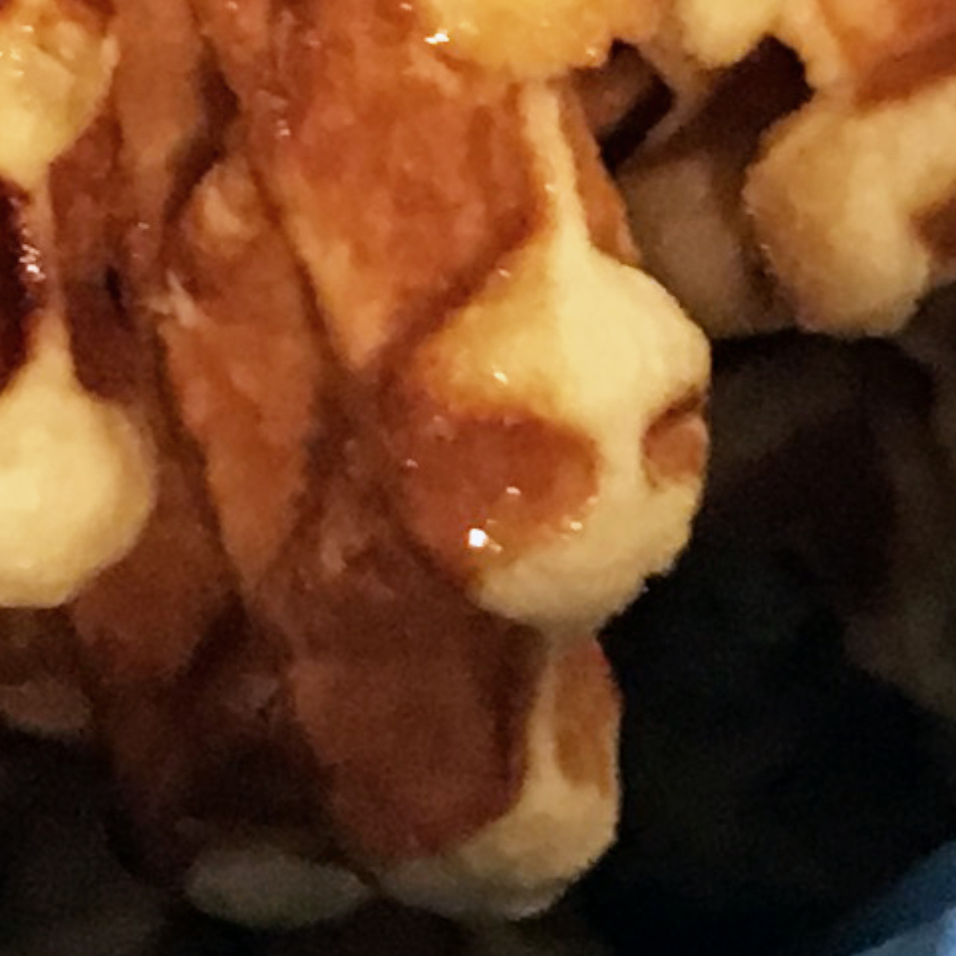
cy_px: -240
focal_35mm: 215
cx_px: 1063
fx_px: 6718
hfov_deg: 8.1
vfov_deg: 8.0
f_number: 2.2
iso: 200
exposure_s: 1/25
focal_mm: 4.15
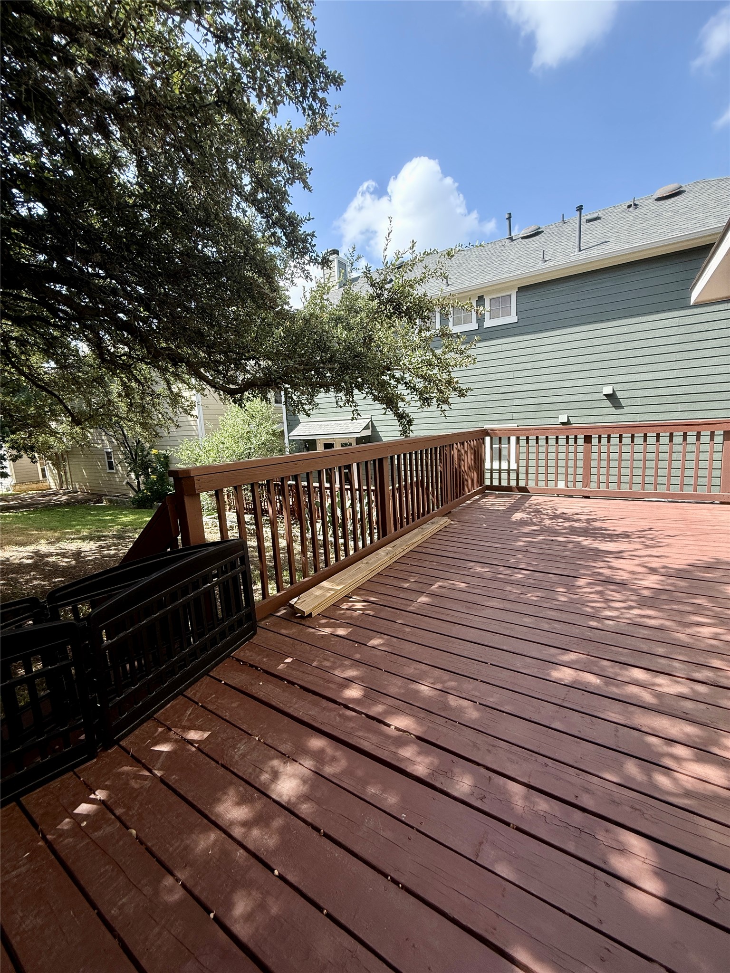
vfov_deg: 102.1
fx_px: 394
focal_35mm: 14
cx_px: 365
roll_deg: +3.1
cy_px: 486
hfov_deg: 85.7
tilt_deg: -7.9
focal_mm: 2.22
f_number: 2.2
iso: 64
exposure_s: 1/596
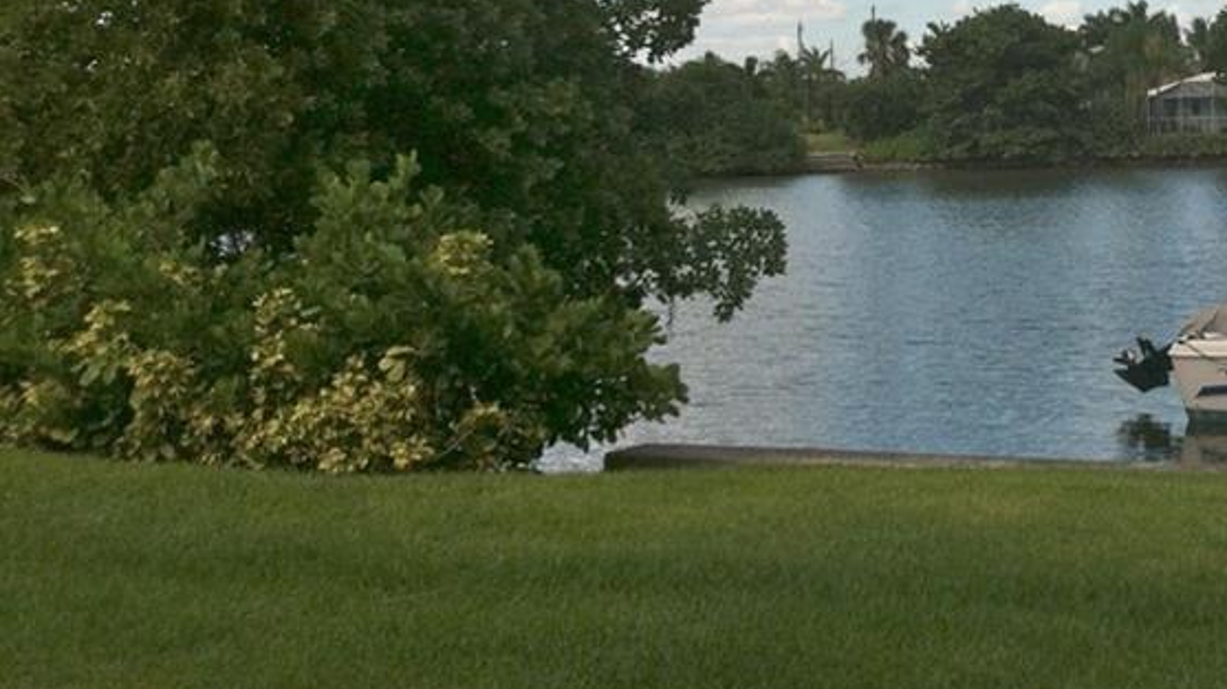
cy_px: 9
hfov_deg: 29.3
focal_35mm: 70
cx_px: 1022
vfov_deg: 16.9
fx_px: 2277
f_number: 2.8
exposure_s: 1/1277
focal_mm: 3.85
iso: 80
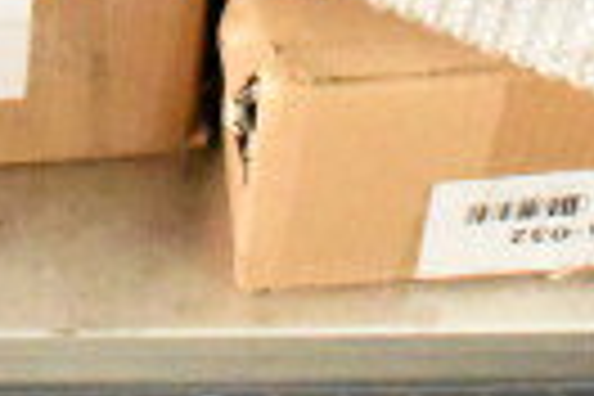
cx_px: 176
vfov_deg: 8.4
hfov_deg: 13.4
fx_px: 2524
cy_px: -448
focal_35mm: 153
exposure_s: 1/40
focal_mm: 22
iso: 25600
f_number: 3.8
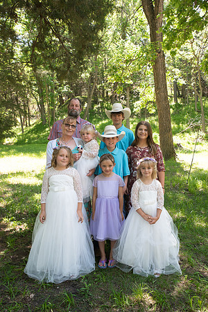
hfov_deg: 45.0
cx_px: 104
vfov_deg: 63.7
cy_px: 156
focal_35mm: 29
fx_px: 251
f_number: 5
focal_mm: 29
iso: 250
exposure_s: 1/125
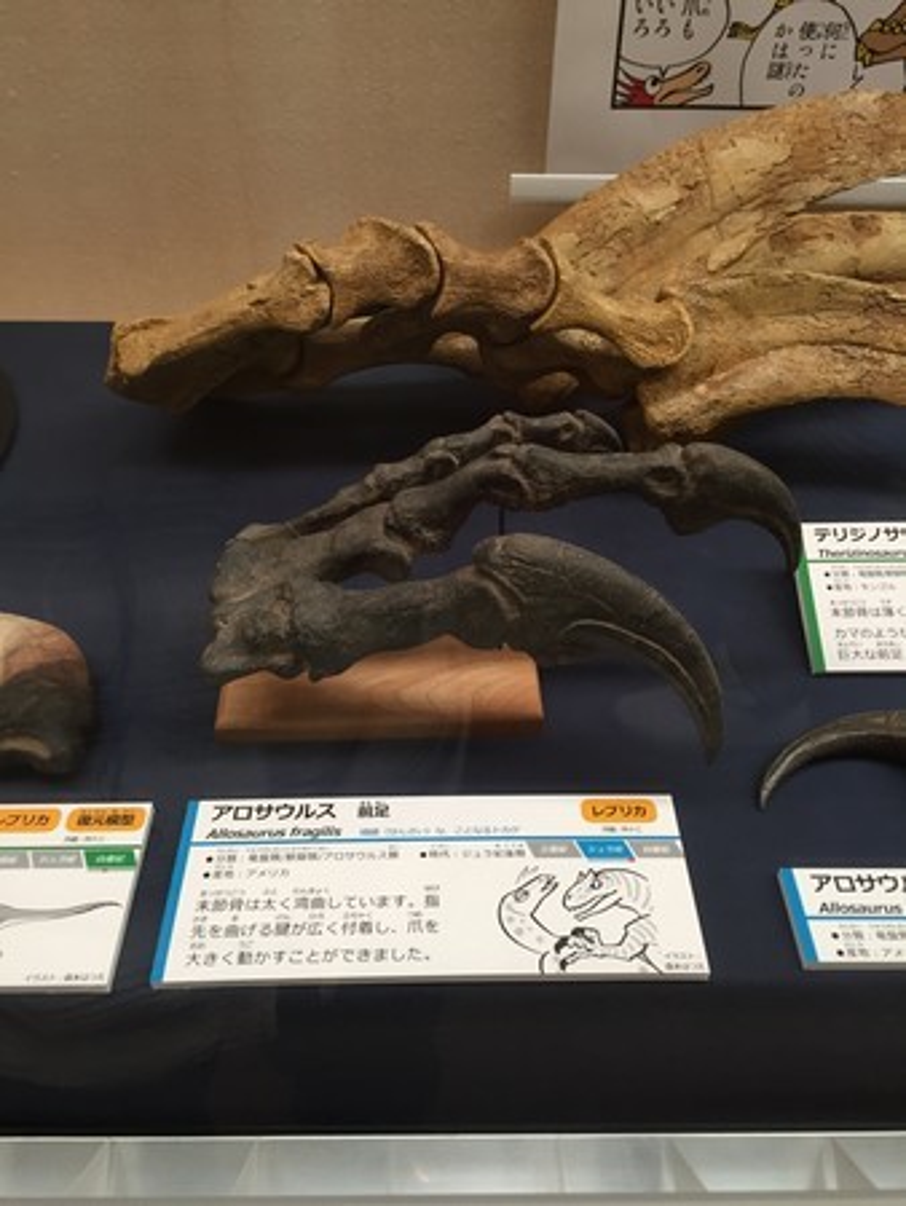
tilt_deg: -41.5
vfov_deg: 61.6
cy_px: 603
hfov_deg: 48.3
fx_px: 1011
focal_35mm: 29
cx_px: 453
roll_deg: -1.6
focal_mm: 4.15
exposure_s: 1/33
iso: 125
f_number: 2.2
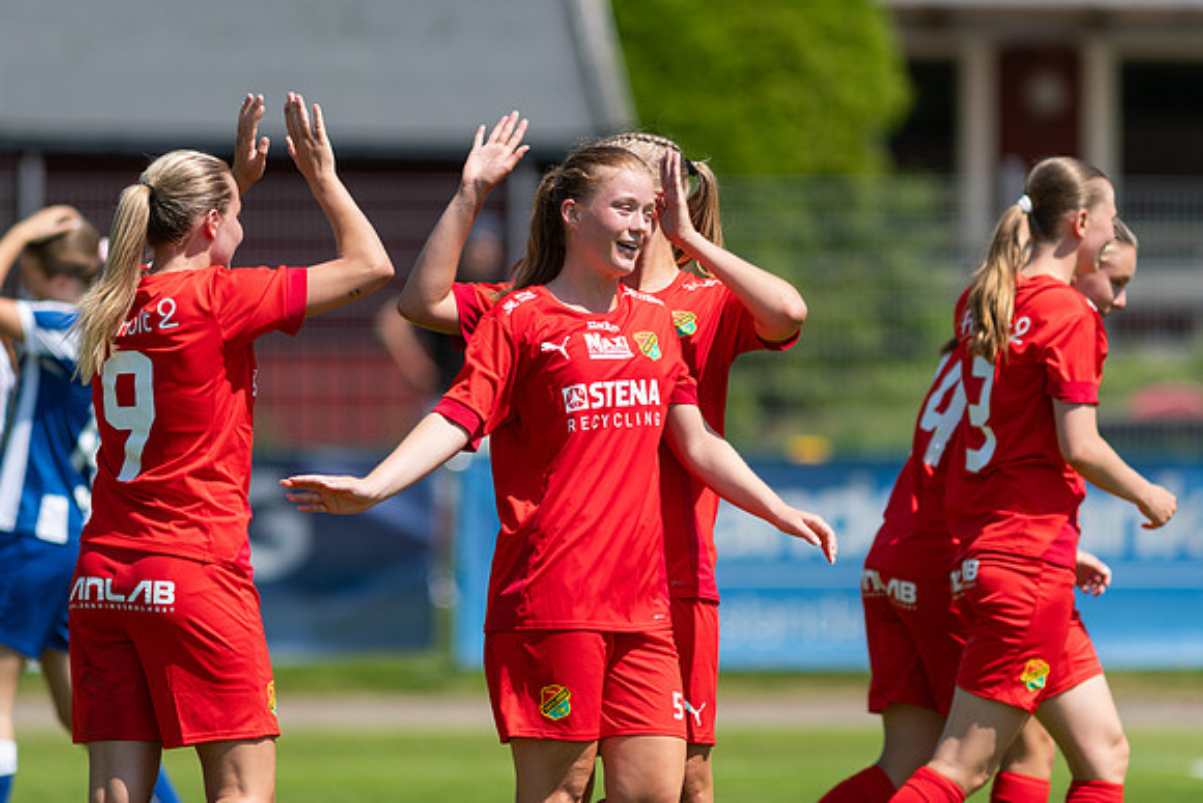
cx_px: 602
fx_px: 15287
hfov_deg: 4.5
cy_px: 402
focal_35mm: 457
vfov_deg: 3.0
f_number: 3.2
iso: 100
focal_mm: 300
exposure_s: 1/2000
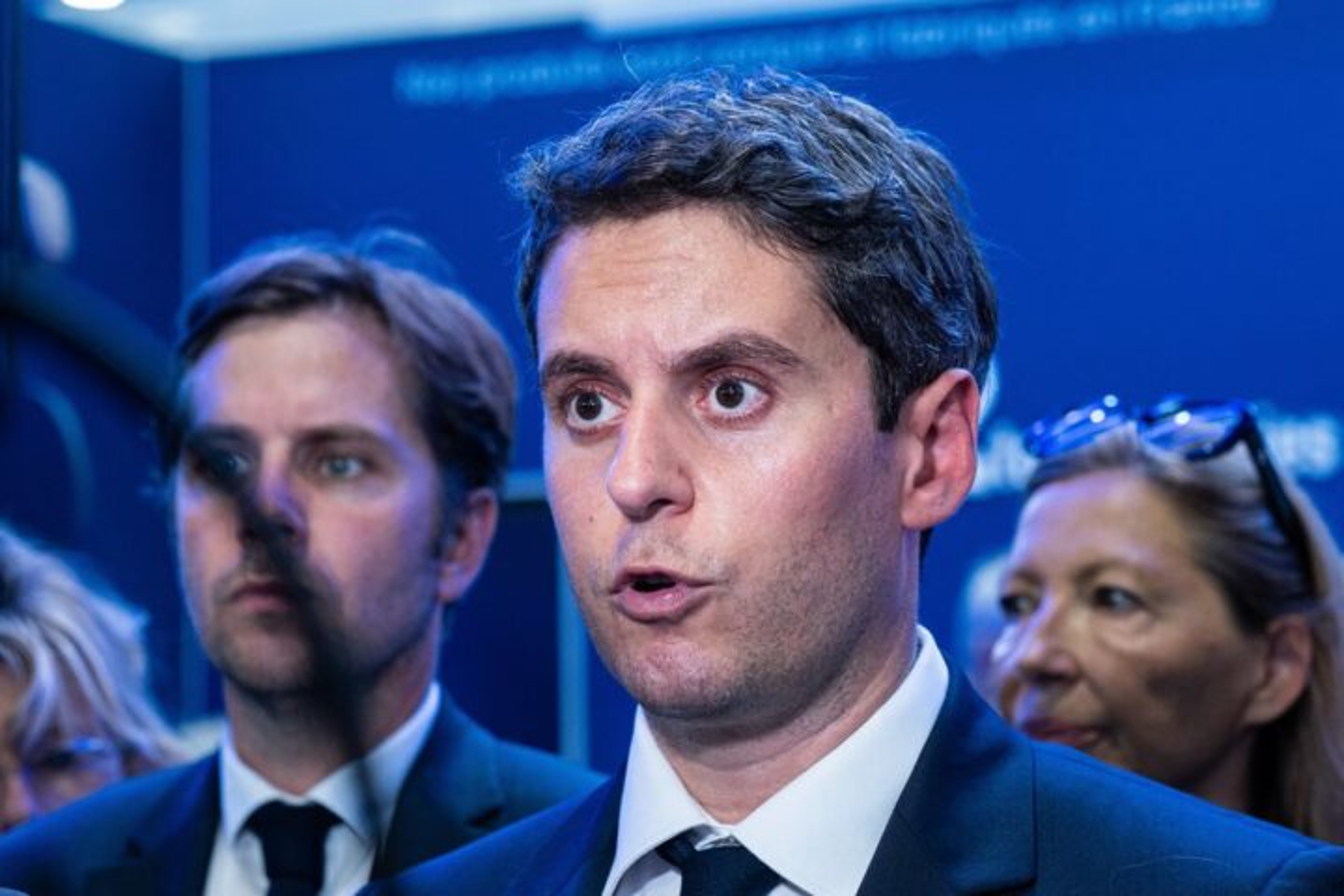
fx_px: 3136
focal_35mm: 84
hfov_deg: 24.2
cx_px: 672
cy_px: 448
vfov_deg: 16.3
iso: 500
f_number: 4
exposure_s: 1/125
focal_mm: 56
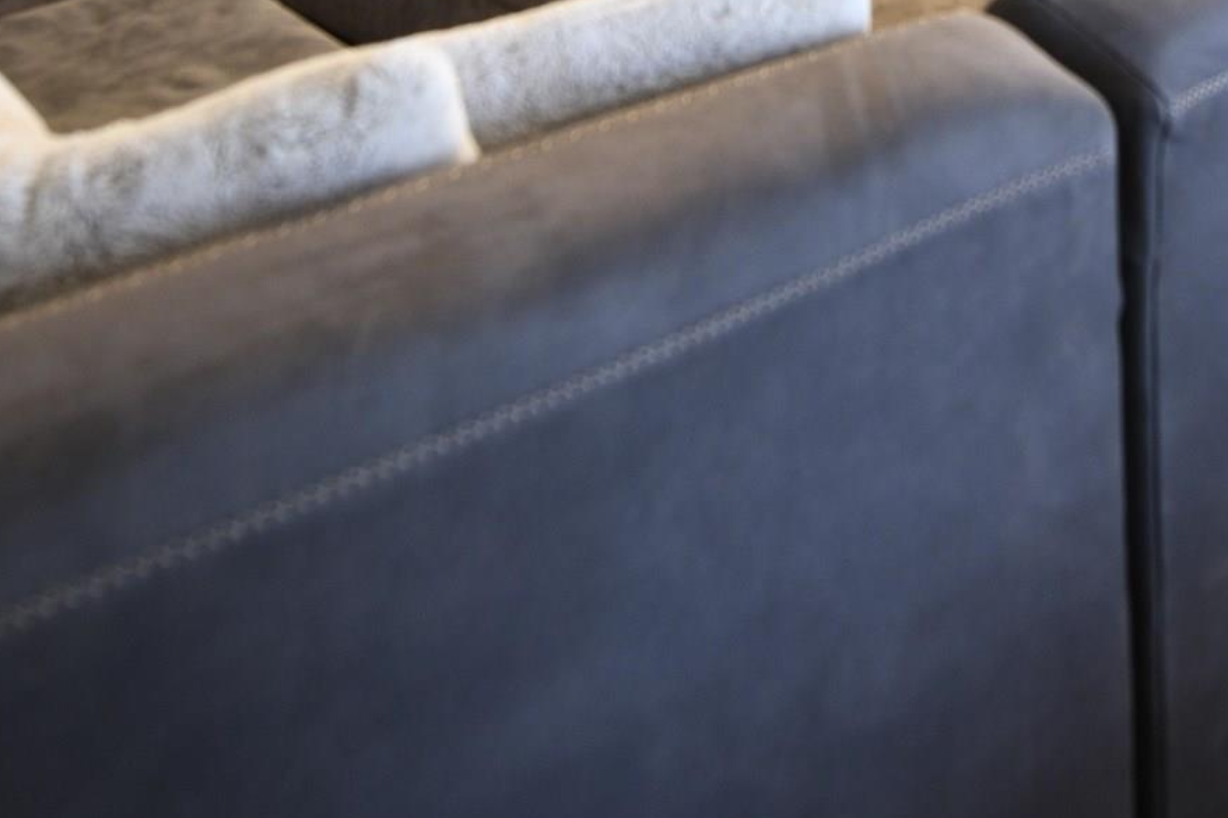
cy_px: -529
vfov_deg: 21.3
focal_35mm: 49
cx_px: 997
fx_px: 1671
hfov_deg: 38.7
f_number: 2.8
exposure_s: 1/15
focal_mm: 14
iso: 450
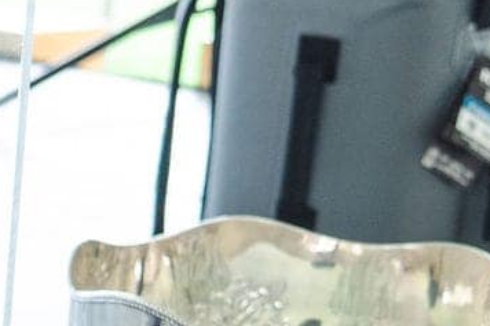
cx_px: -359
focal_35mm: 144
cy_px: 428
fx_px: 1959
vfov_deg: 9.3
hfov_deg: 13.0
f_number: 4
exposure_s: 1/60
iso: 125
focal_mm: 25
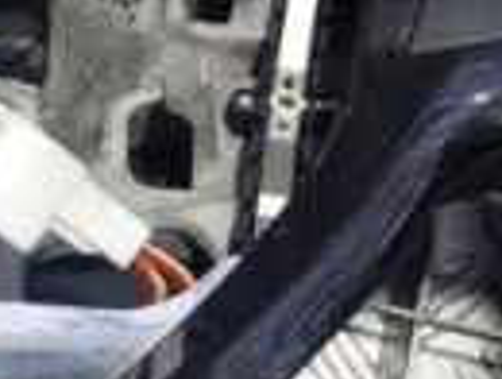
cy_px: 93
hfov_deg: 16.5
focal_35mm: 115
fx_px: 1671
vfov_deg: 12.9
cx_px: -66
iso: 200
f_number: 1.8
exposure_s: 1/50
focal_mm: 5.23
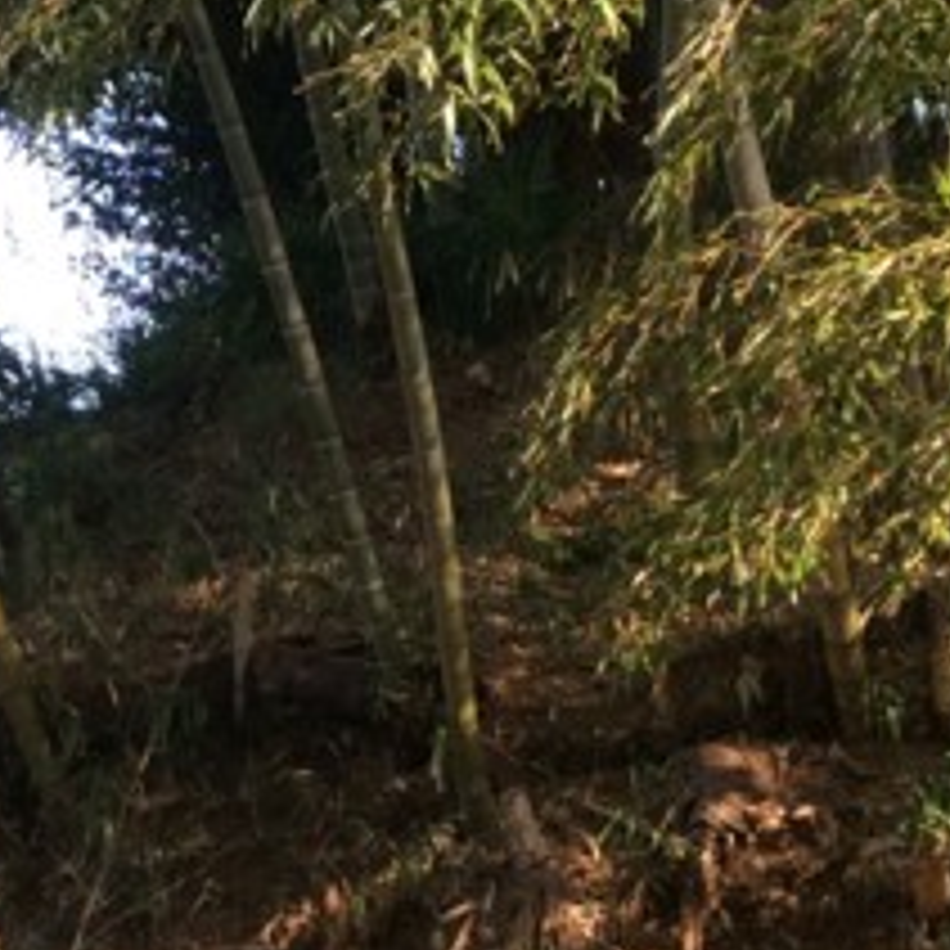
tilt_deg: -3.2
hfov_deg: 16.3
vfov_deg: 16.0
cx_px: 486
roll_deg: +1.5
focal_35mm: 107
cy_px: 900
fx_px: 3322
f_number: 2.4
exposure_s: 1/201
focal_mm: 3.3
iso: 32
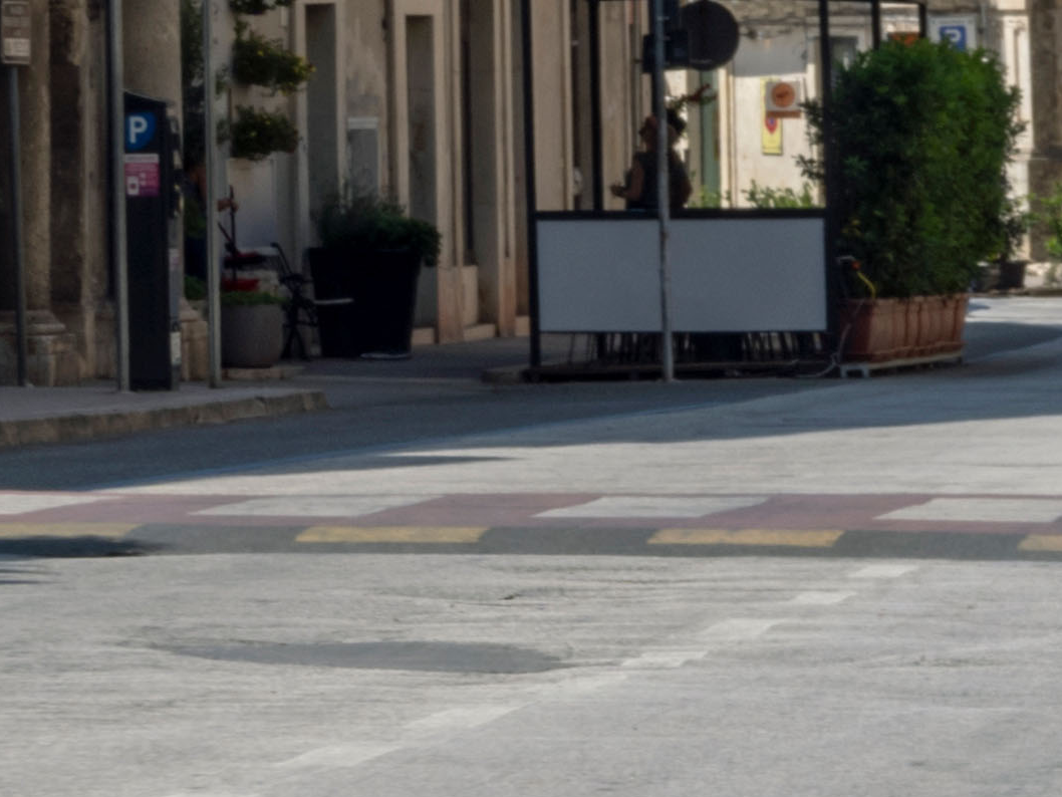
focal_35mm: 330
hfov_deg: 5.7
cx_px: -1938
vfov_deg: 4.5
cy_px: -546
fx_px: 10127
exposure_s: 1/80
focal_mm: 44
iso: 64
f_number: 13
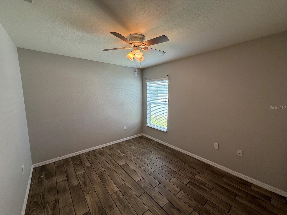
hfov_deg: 102.1
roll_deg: +1.3
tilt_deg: -6.5
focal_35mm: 14
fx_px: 116
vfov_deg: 85.7
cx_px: 144
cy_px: 108
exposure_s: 1/120
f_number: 2.2
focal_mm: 2.22
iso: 100
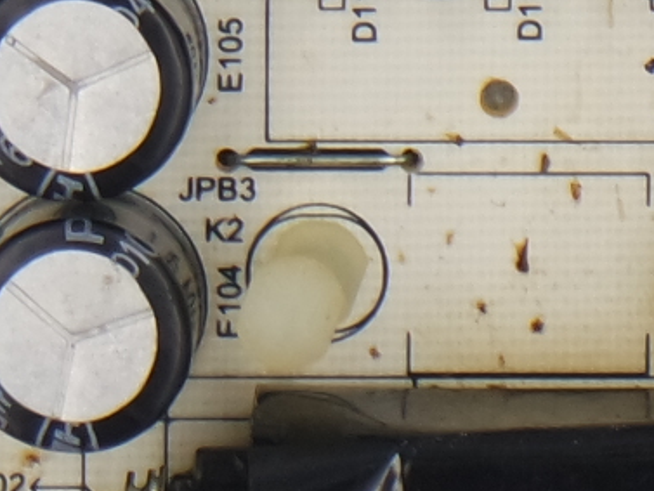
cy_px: -432
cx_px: 1081
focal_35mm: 486
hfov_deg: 4.1
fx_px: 9185
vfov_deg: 3.0
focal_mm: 24
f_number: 5.6
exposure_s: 1/125
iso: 200
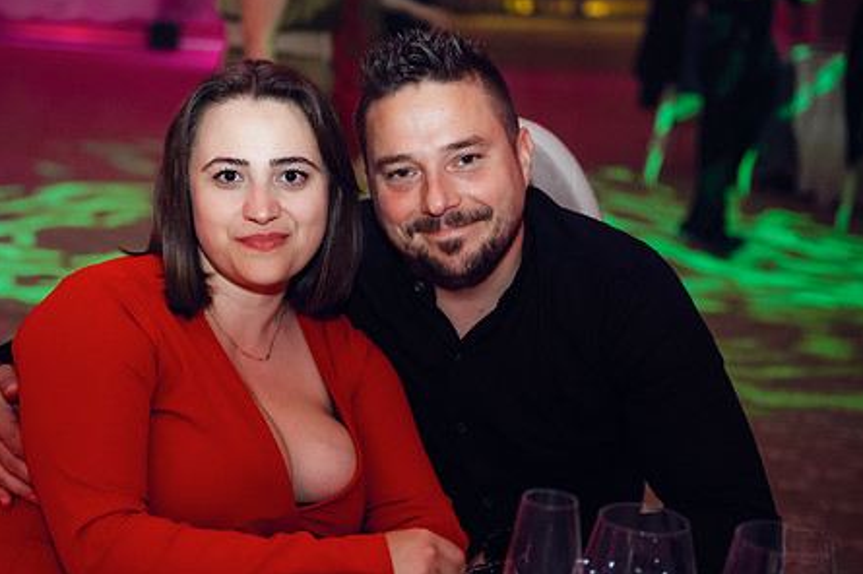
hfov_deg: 27.6
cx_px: 308
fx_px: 1749
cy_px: 332
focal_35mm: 73
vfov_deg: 18.6
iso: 2000
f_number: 2.8
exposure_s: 1/160
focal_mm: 56
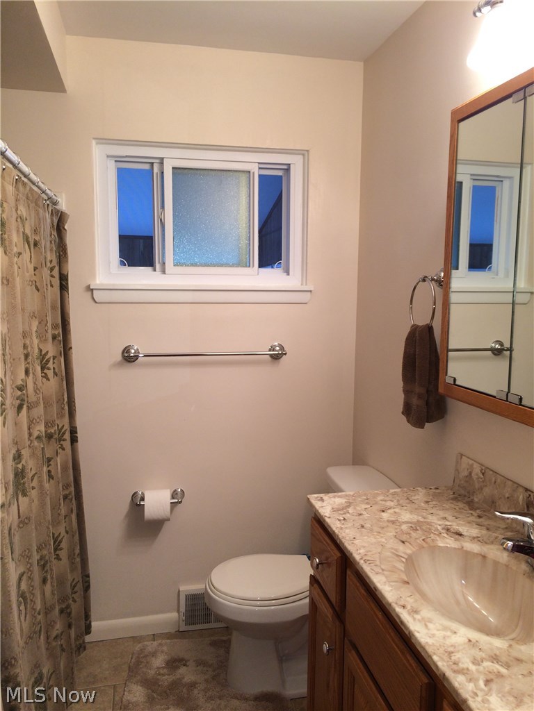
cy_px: 356
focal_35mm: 29
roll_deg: -0.2
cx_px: 267
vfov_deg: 61.7
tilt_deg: -6.8
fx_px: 596
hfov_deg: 48.2
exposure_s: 1/30
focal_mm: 4.15
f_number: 2.2
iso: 40
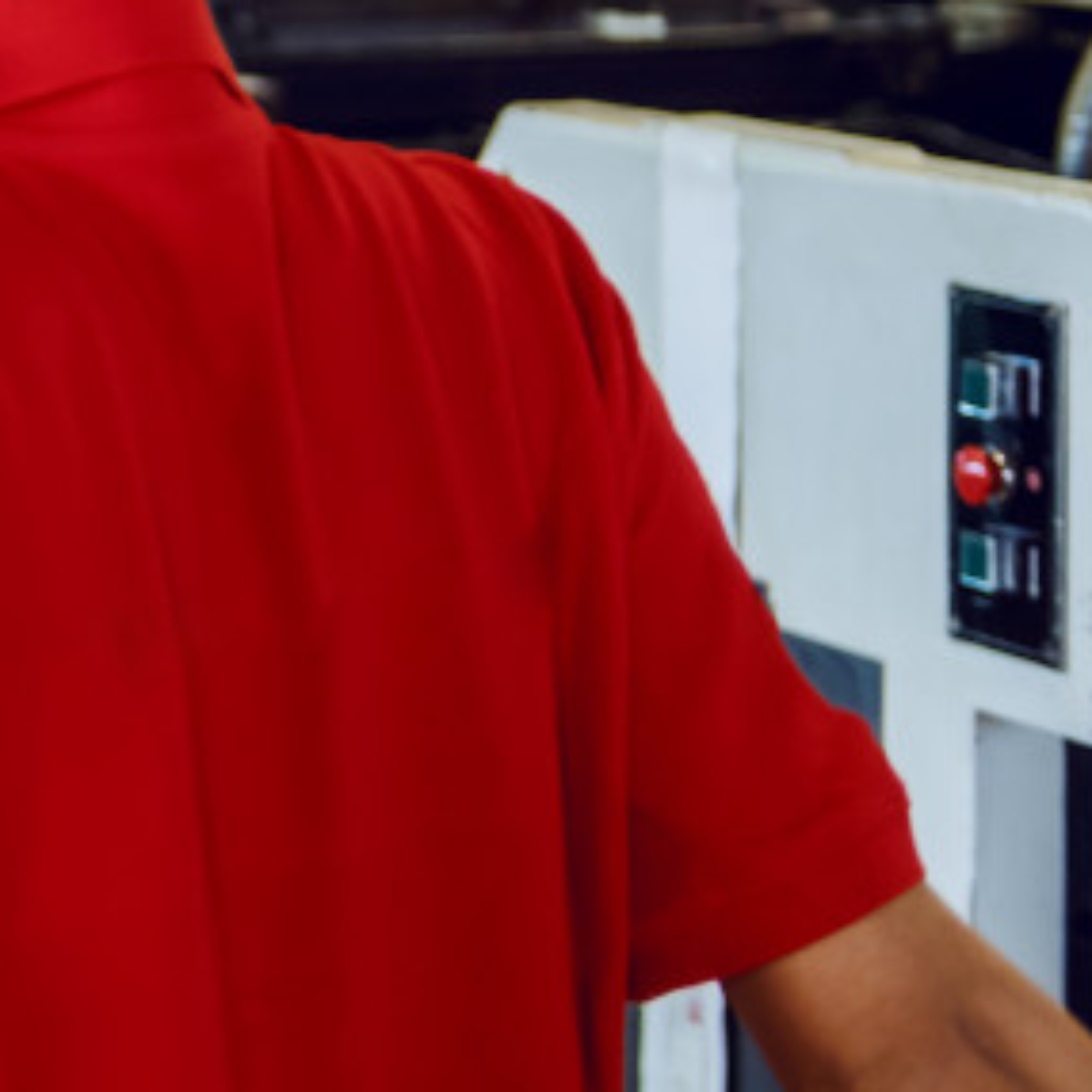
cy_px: -38
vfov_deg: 11.5
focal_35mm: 150
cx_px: -981
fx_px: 5354
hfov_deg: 10.8
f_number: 2.8
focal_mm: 42
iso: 640
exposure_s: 1/250
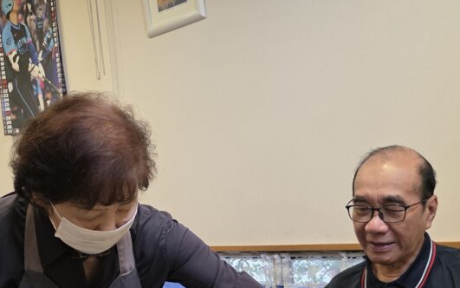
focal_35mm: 47
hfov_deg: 42.6
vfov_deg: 26.1
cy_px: 284
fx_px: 589
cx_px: 243
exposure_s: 1/100
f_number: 1.7
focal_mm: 6.3
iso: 160
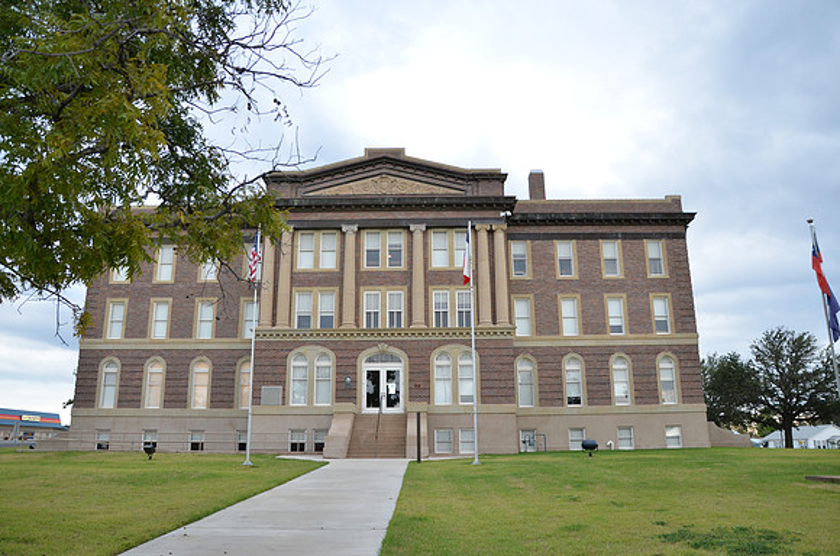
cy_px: 278
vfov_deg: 50.2
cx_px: 420
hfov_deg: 70.6
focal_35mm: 26
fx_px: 594
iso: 400
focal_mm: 17
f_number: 5
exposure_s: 1/100
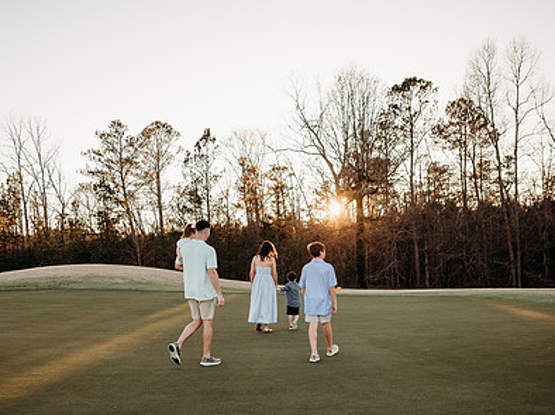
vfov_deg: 41.3
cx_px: 245
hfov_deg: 53.9
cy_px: 271
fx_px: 545
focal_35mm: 34
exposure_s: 1/640
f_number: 2.5
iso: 160
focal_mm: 24
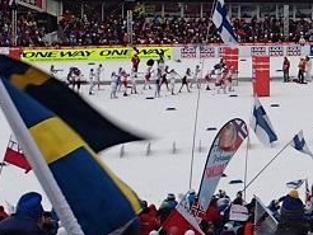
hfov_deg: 14.6
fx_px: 1195
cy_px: 17
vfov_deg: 11.2
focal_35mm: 132
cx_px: 324
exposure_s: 1/200
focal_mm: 4.5
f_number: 8
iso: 100
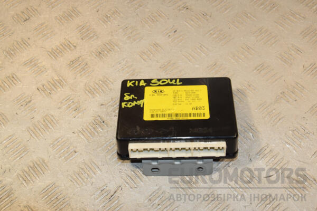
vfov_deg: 23.8
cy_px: 106
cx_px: 158
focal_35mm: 57
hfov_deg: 35.1
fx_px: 502
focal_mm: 38
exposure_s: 1/200
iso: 800
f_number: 9
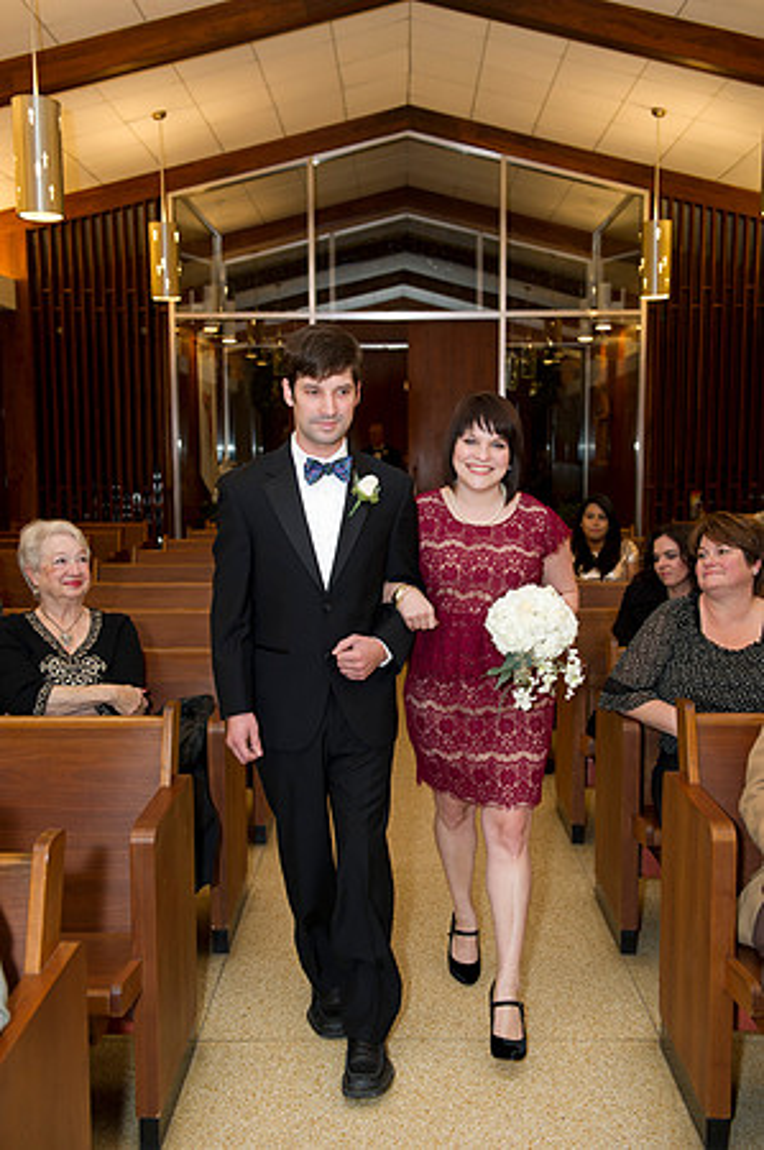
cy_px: 575
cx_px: 382
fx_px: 1149
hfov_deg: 36.8
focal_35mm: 36
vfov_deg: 53.2
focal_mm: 36
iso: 1600
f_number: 4
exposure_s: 1/160
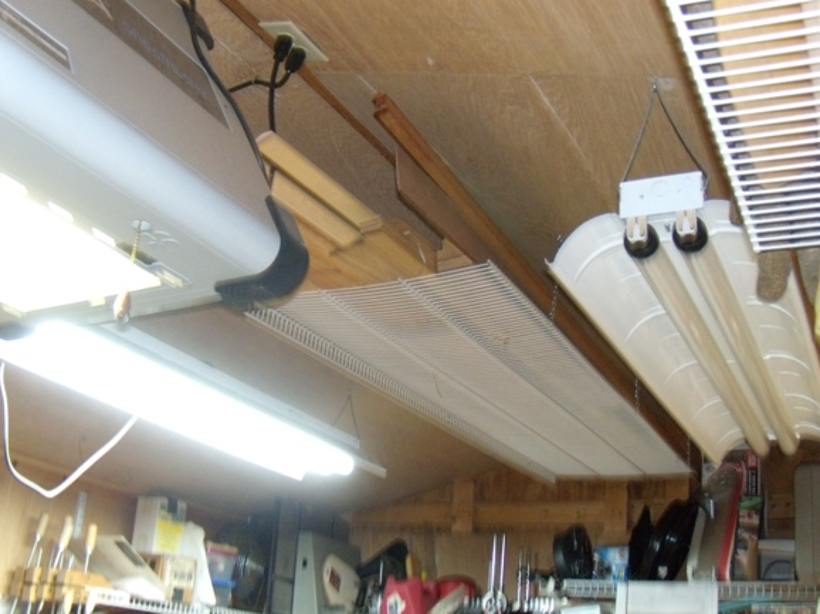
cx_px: 404
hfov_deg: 50.2
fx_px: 876
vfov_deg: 38.6
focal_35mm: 37
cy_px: 314
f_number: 3.6
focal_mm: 6.4
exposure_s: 1/8
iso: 400
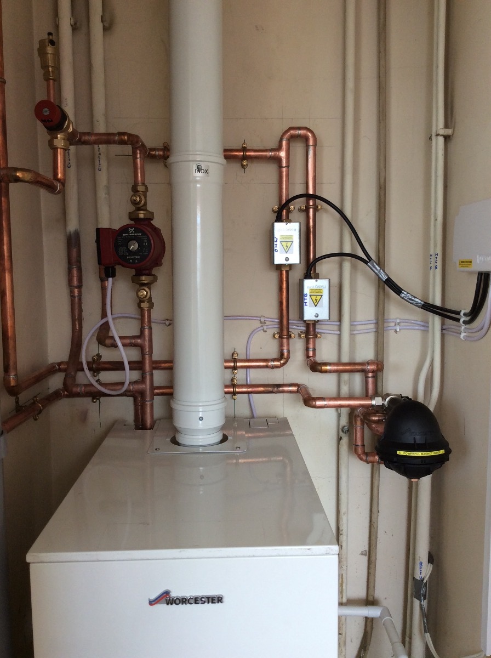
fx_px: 607
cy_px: 329
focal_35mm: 32
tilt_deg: -6.1
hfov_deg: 44.0
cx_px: 246
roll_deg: +1.3
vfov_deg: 56.9
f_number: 2.4
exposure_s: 1/60
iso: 40
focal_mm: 3.3
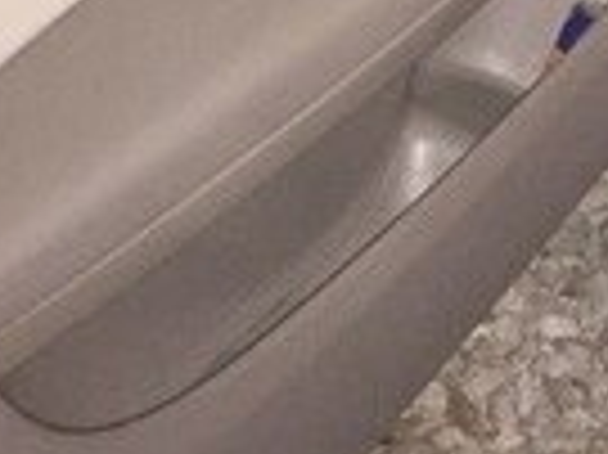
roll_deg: +4.0
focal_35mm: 142
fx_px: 2492
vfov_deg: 9.8
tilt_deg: -34.7
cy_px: -411
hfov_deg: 13.2
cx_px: 910
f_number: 2.2
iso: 400
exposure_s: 1/17
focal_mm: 4.15
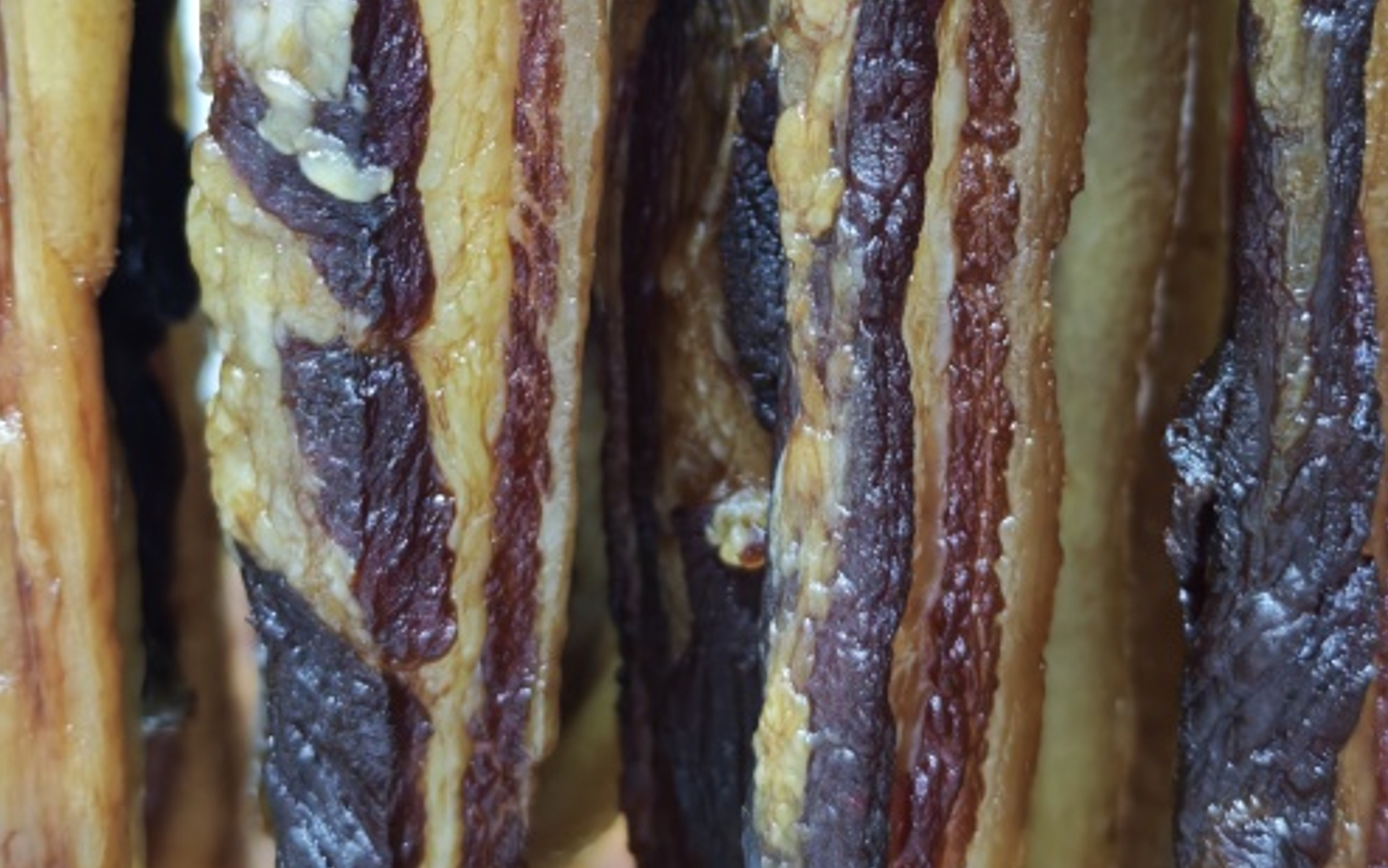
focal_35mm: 79
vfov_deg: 16.4
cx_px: 694
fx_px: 2989
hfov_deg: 26.1
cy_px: 166
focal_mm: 8.72
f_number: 1.63
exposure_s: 1/33.3
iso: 1000
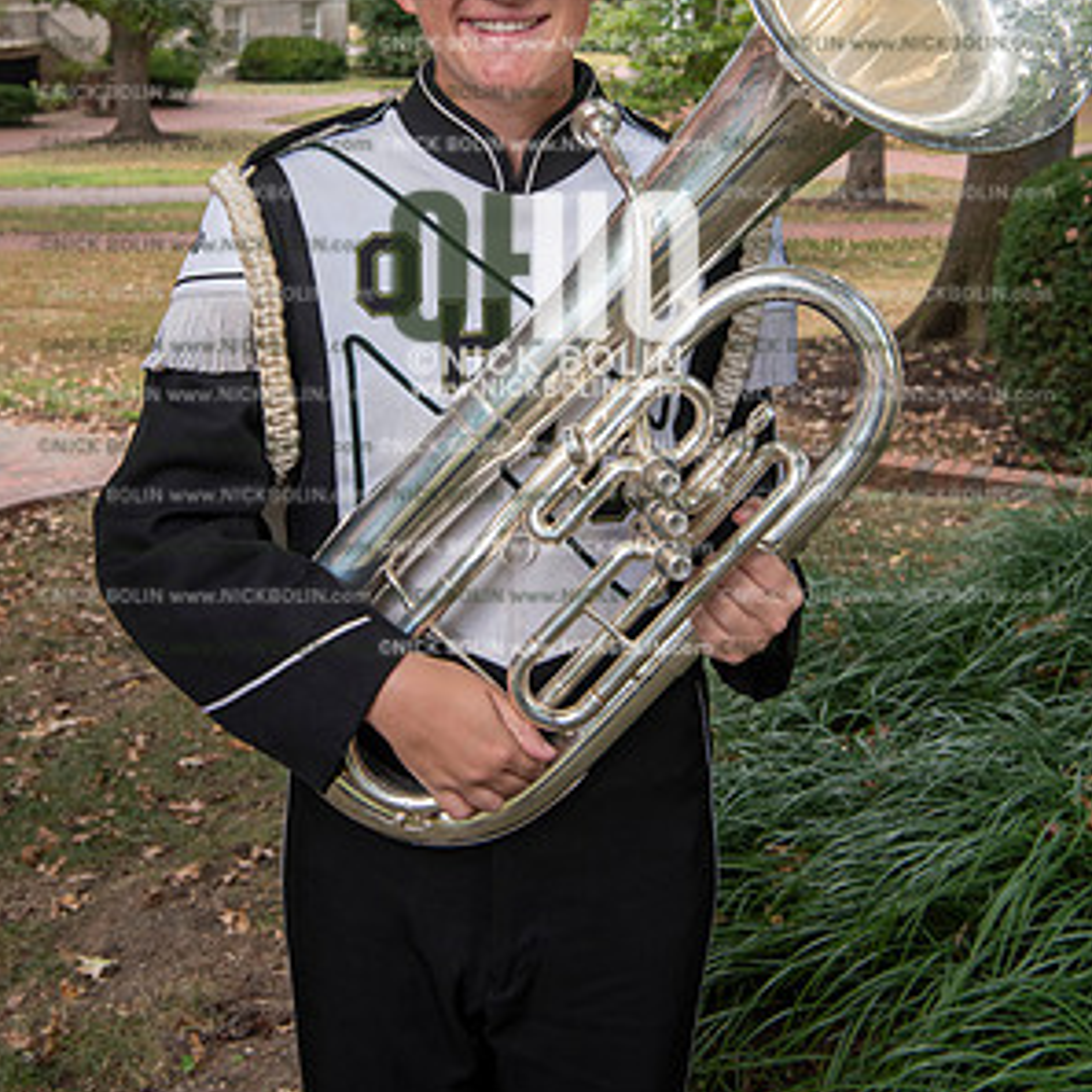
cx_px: 544
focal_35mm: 54
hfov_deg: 31.6
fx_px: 1927
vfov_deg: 31.2
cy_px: 294
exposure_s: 1/100
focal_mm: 42
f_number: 8
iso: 500
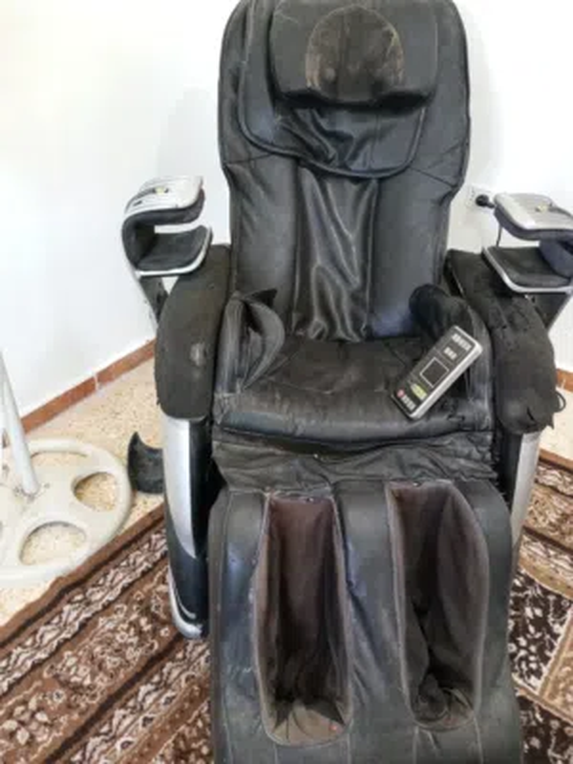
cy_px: 382
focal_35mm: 23
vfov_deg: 73.9
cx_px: 286
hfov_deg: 58.9
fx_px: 508
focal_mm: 4.15
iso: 823
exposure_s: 1/50
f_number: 1.6
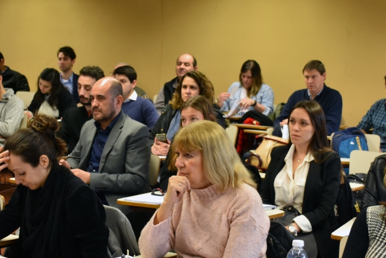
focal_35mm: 60
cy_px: 149
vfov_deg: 22.6
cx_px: 193
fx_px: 644
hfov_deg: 33.4
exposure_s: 1/60
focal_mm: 24
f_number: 4
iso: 900
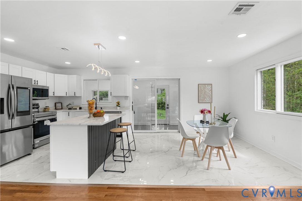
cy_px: 100
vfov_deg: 73.7
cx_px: 151
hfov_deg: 96.7
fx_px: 134
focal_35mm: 16
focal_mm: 16
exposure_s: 1/20
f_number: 8
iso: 200
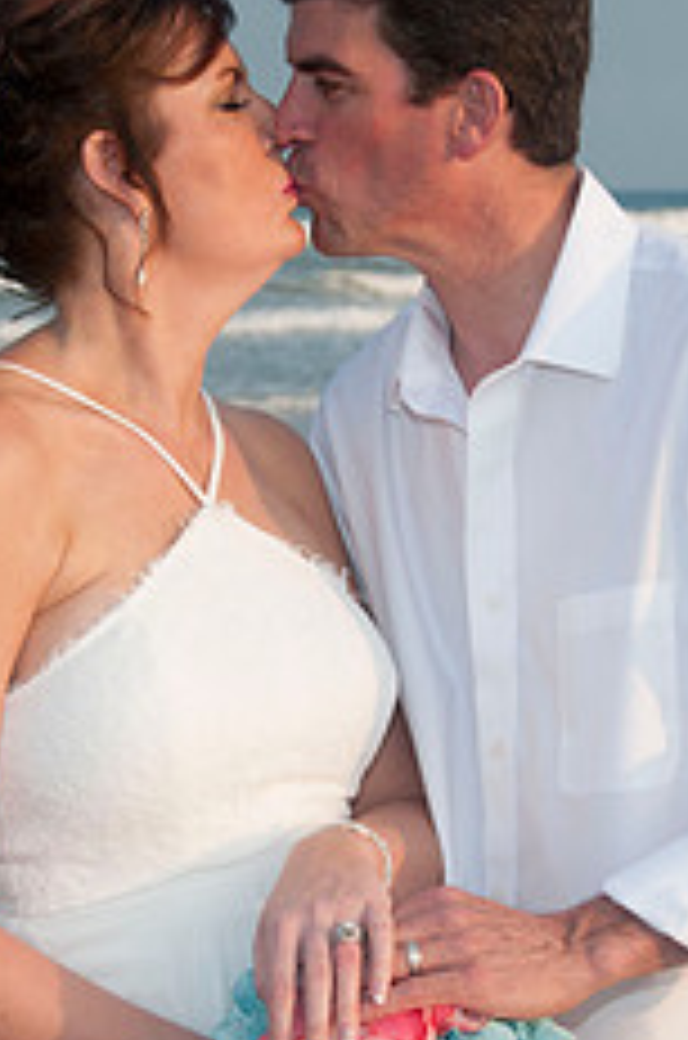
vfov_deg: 17.5
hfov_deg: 11.7
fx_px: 3369
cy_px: 572
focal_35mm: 117
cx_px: 362
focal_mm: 40
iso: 100
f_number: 6.3
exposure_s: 1/250
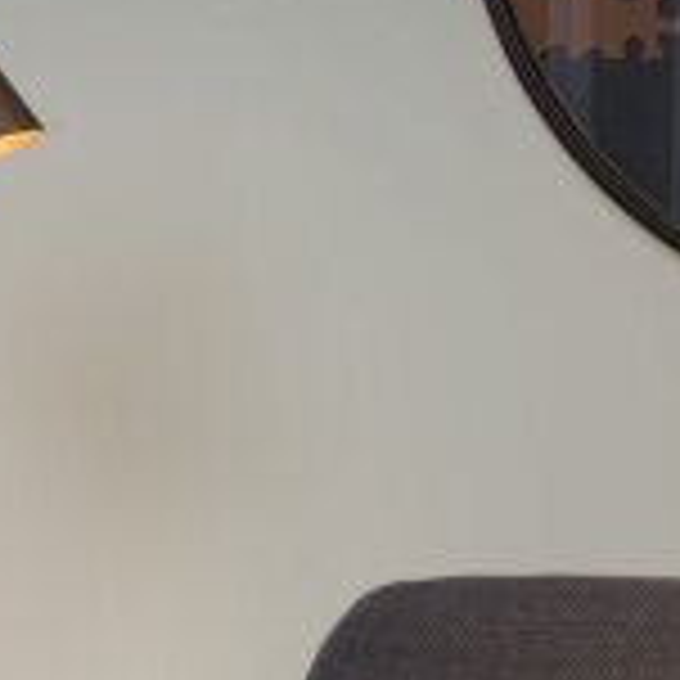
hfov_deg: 6.1
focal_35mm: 287
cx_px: 122
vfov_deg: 6.0
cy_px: 1067
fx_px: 6379
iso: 100
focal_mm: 85
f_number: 11
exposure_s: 1/5
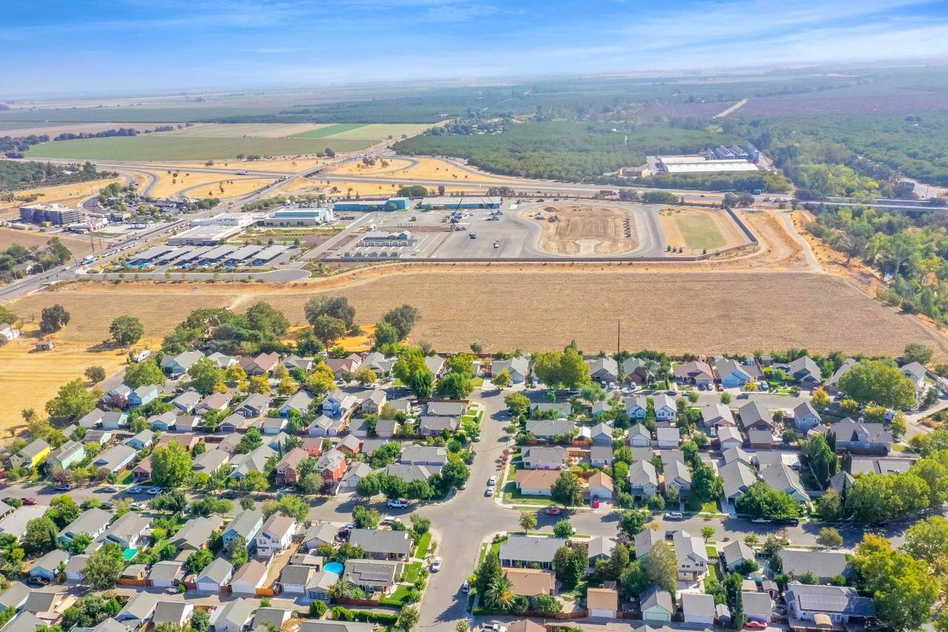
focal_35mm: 28
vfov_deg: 46.4
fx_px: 737
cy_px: 316
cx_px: 474
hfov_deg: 65.5
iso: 100
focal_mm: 10.26
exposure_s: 1/320
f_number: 5.6
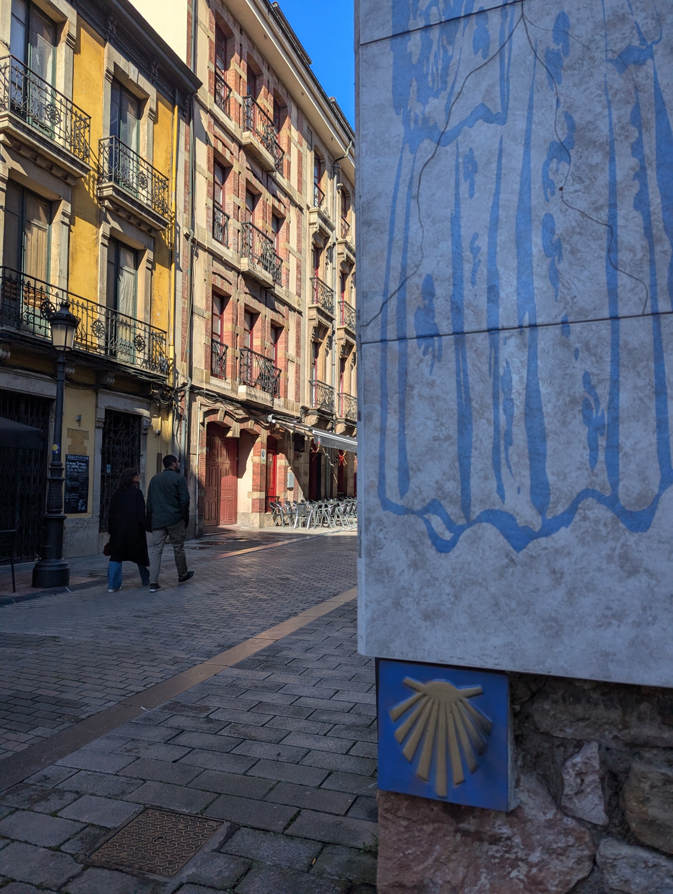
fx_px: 621
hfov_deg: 56.9
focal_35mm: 24
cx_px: 336
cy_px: 447
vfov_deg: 71.5
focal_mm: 6.81
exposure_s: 1/1397
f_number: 1.85
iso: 41
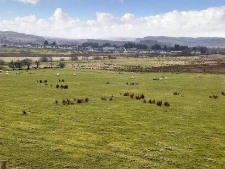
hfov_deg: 49.9
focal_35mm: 37
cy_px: 56
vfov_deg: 38.2
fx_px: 240
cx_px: 134
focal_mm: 5.1
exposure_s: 1/2967
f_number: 1.6
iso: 50
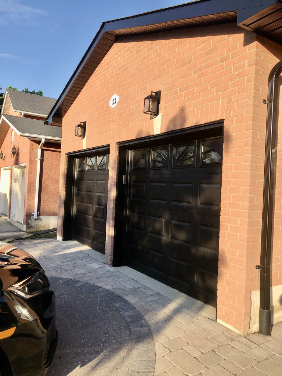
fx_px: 304
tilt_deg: +1.8
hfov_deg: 49.7
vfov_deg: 63.4
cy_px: 188
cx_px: 141
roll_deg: -4.2
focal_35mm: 28
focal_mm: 3.99
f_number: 1.8
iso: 20
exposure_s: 1/774
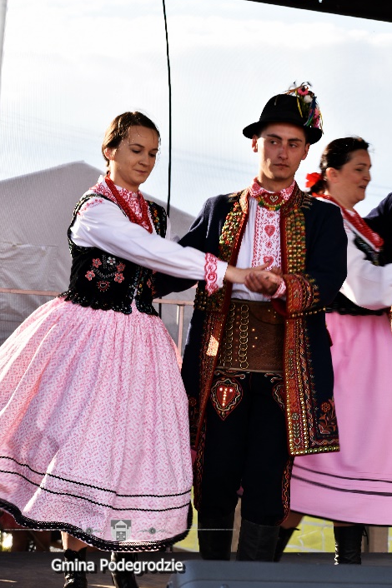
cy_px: 284
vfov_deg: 17.2
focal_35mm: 119
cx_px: 217
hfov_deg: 11.5
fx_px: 1945
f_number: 6.3
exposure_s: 1/80
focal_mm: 70
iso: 100
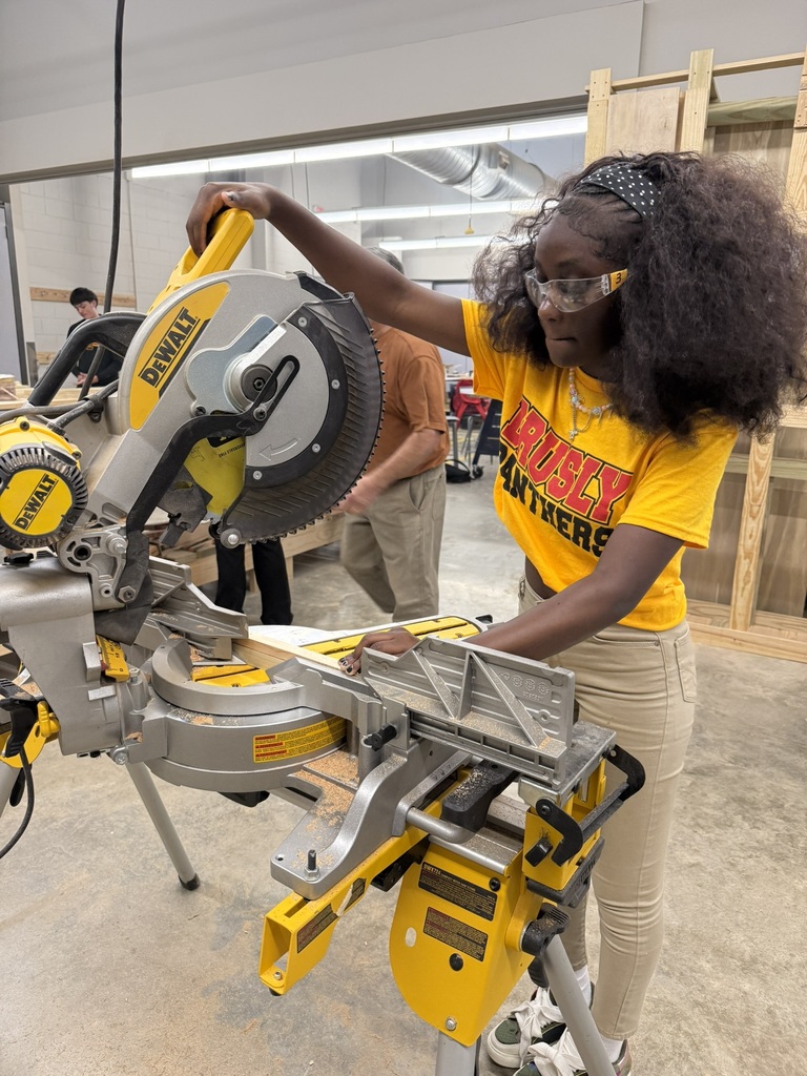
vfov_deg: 71.6
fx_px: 746
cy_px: 538
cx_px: 404
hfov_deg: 56.8
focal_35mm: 24
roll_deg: -1.3
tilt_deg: -13.6
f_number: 1.78
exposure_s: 1/121
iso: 200
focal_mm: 6.76
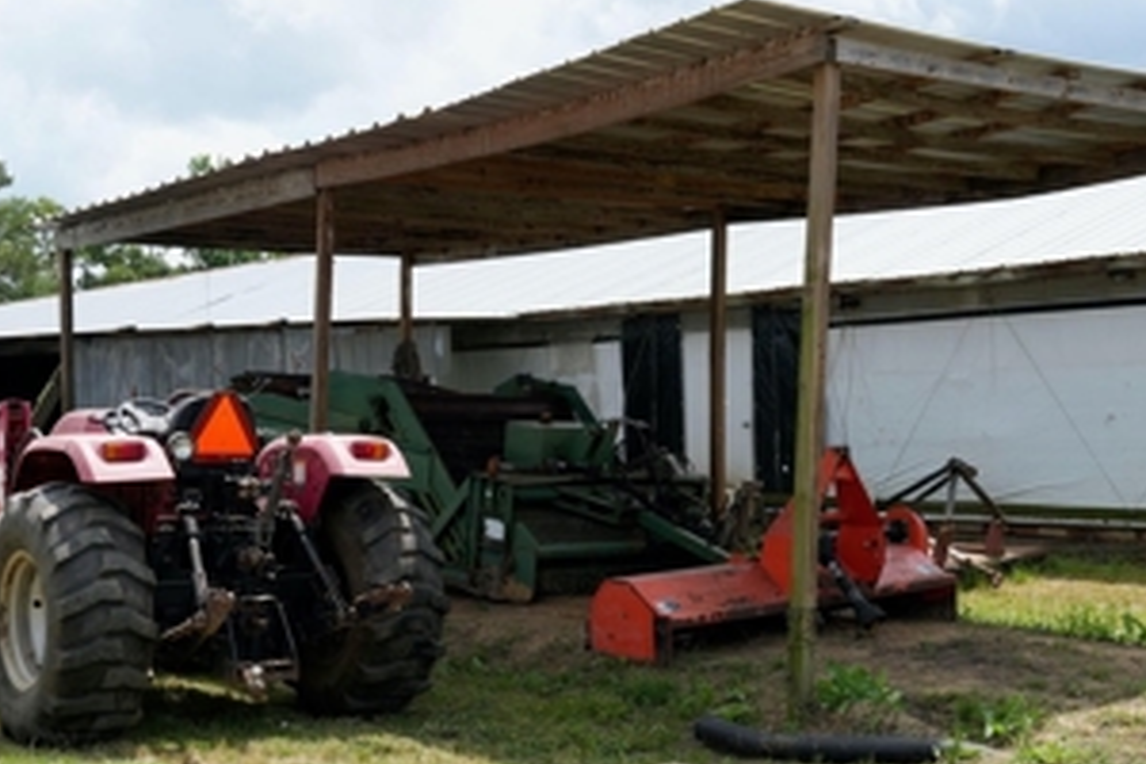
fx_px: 1719
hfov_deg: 36.8
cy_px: 458
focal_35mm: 54
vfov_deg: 25.0
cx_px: 523
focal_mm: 36
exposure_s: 1/640
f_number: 7.1
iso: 320
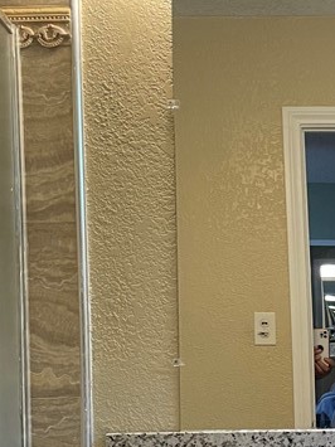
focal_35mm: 75
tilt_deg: -1.0
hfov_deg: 19.3
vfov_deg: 25.6
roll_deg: +1.8
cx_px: 292
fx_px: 968
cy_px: 353
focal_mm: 4.2
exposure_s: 1/60
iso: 125
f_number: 1.6
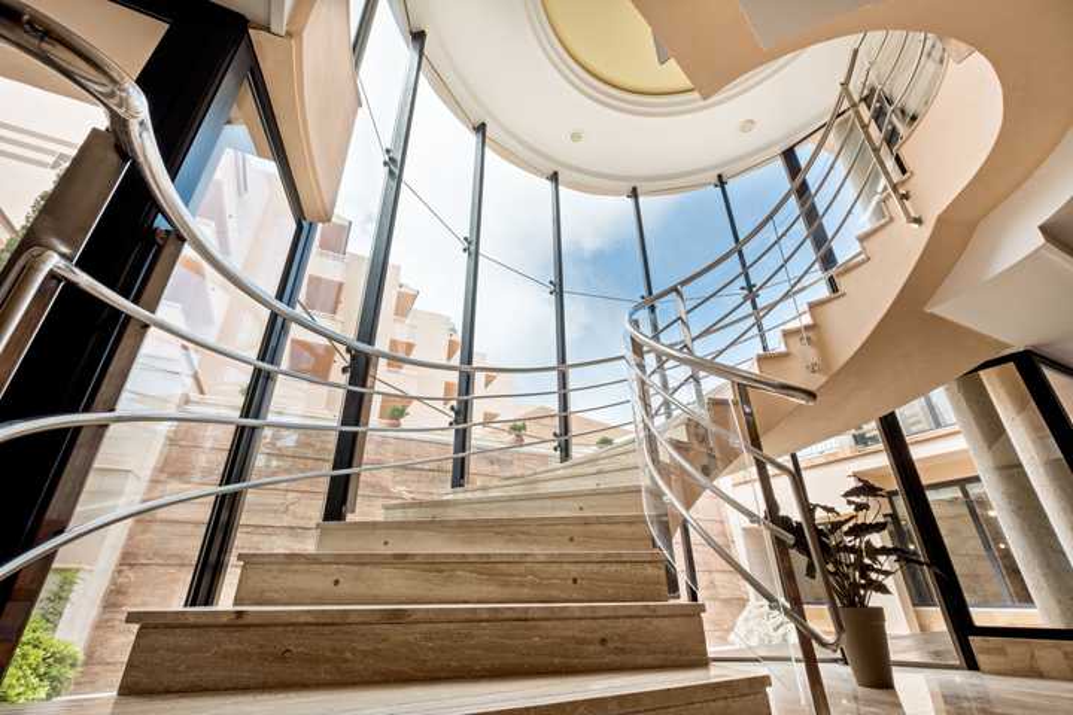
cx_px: 536
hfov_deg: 100.4
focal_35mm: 15
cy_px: 358
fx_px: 447
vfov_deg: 77.3
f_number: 11
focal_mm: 10
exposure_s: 1/110
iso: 800
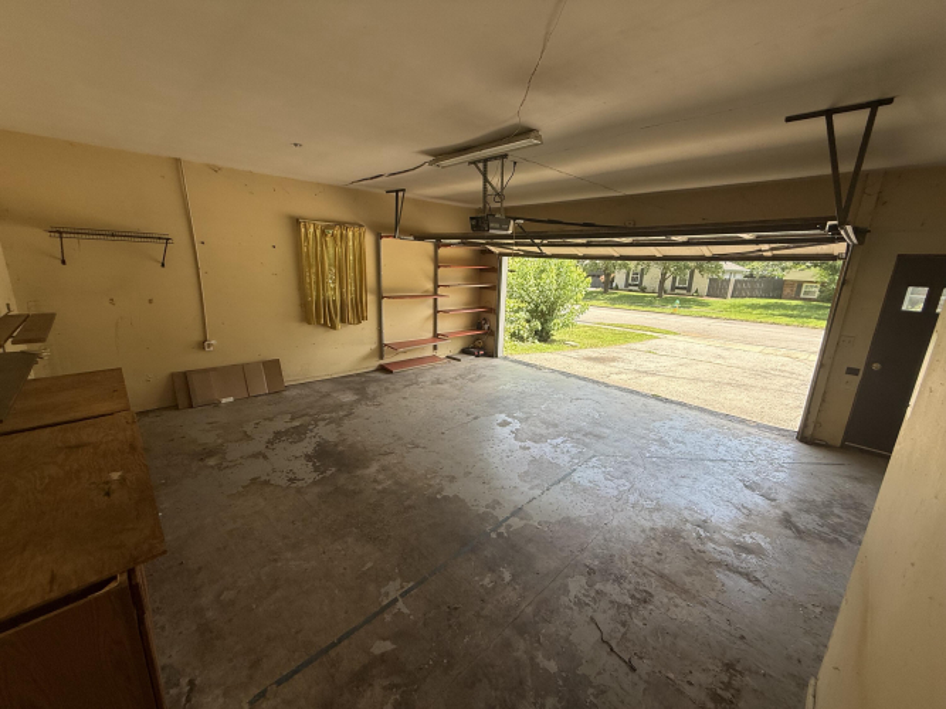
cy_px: 354
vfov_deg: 85.7
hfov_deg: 102.1
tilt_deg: -14.6
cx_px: 473
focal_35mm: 14
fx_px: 383
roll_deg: -2.0
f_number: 2.2
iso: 64
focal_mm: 2.22
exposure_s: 1/271
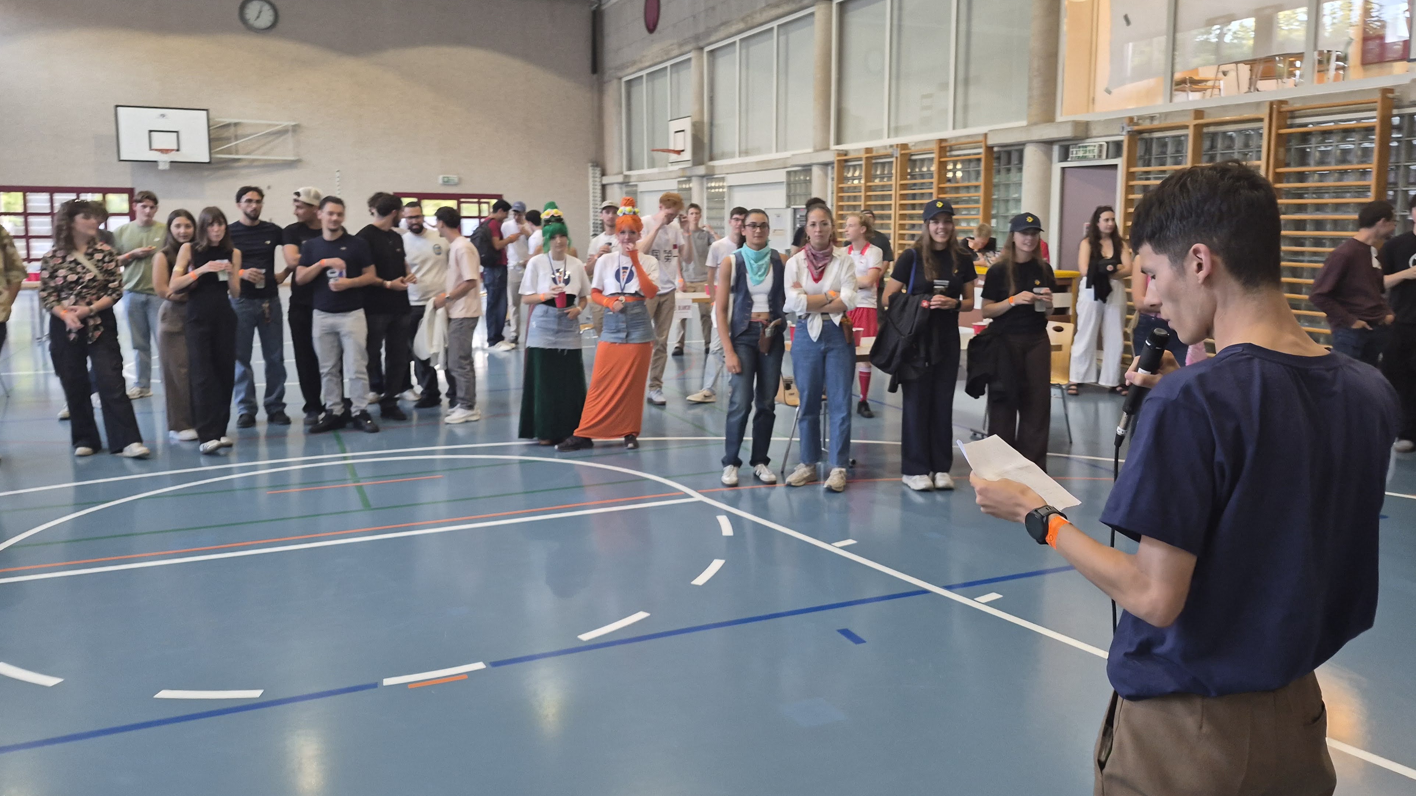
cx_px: 723
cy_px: 317
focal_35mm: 26
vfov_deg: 44.1
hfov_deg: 71.9
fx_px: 976
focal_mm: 5.4
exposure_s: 1/100
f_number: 1.8
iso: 320
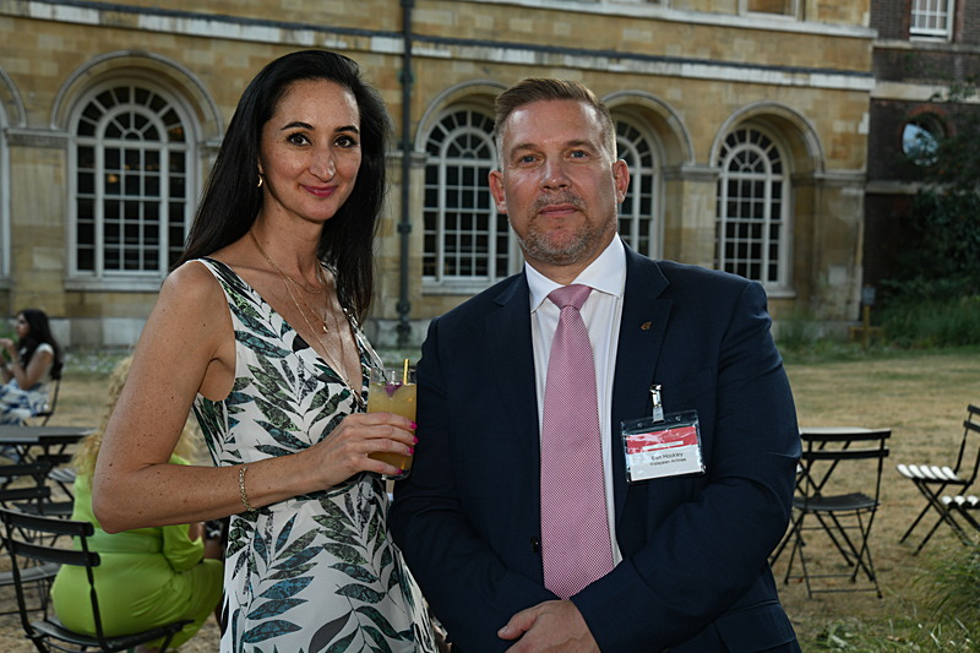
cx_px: 490
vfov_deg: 26.0
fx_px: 1415
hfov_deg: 38.2
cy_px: 326
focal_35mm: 52
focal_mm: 52
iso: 400
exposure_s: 1/40
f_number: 8
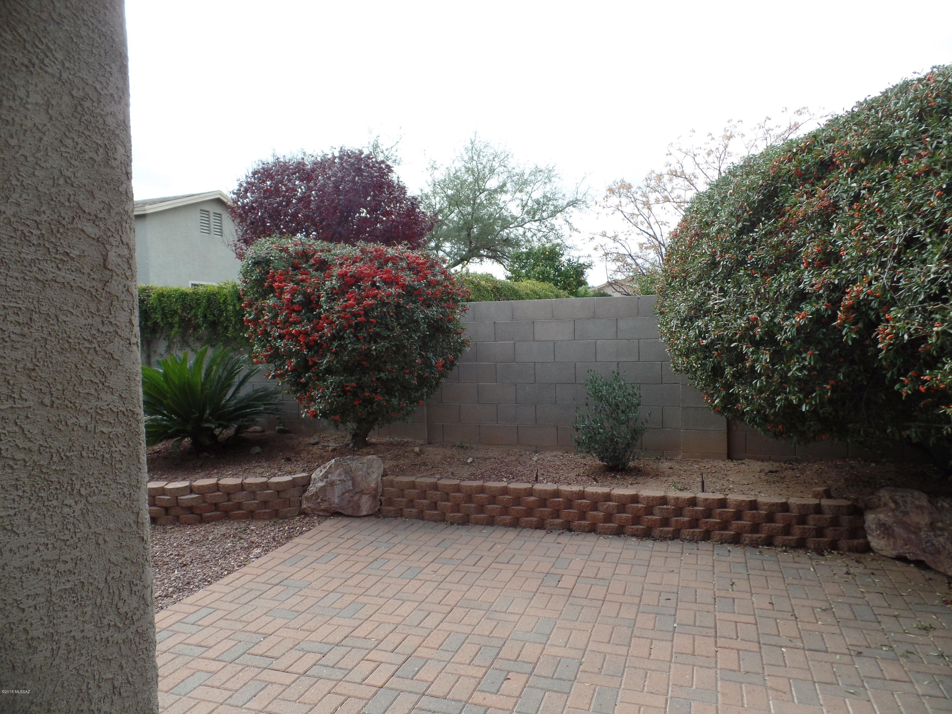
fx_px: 633
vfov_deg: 58.9
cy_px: 357
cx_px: 476
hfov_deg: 73.9
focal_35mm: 23
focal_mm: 4.1
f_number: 3.5
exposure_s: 1/250
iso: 80
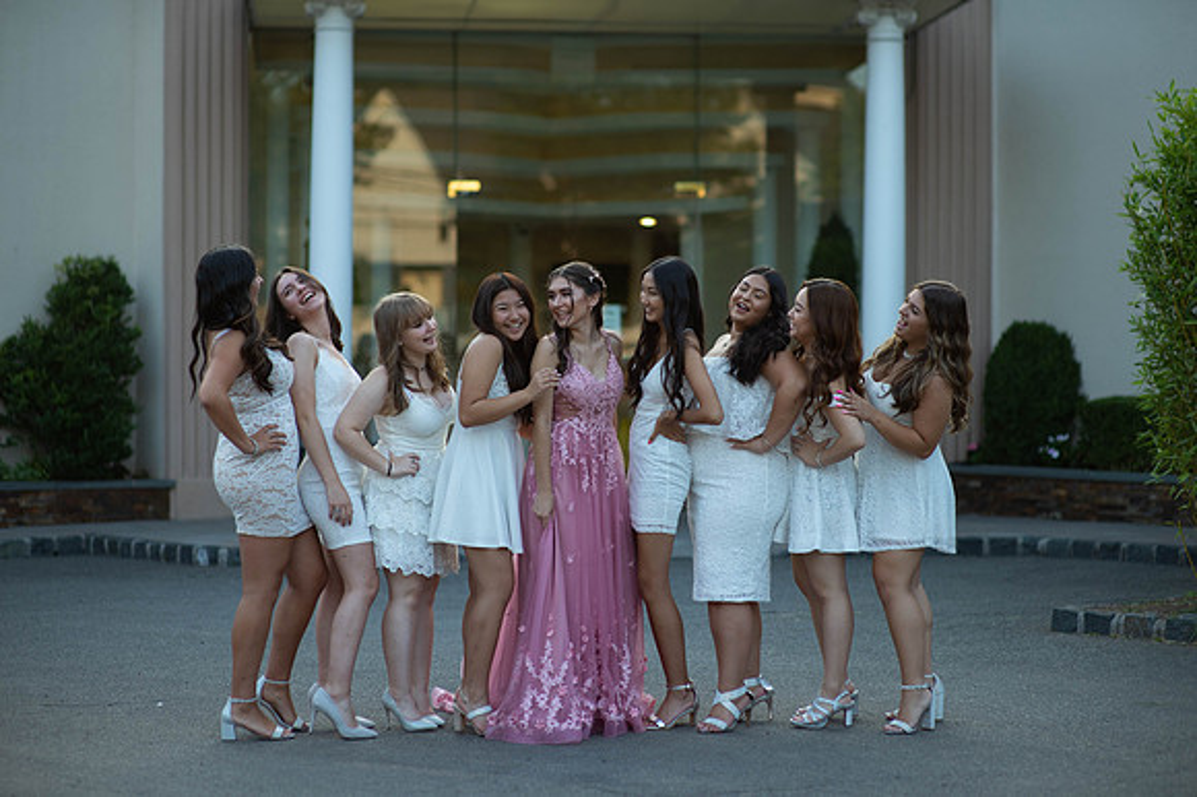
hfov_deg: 23.9
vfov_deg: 16.1
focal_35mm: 85
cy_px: 398
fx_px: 2825
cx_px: 598
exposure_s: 1/1000
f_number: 2
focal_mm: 85
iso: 250
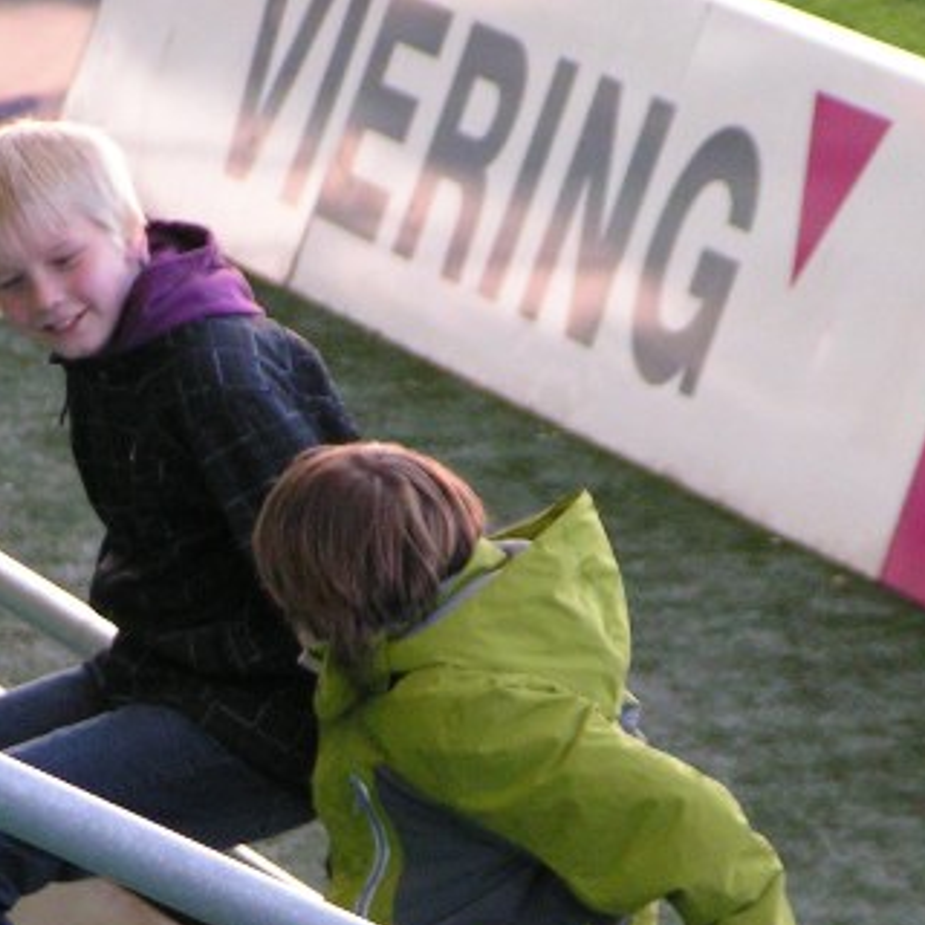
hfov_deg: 4.2
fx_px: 12546
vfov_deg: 4.2
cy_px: 818
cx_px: 298
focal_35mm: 415
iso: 200
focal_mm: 28.8
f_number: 3.5
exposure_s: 1/80
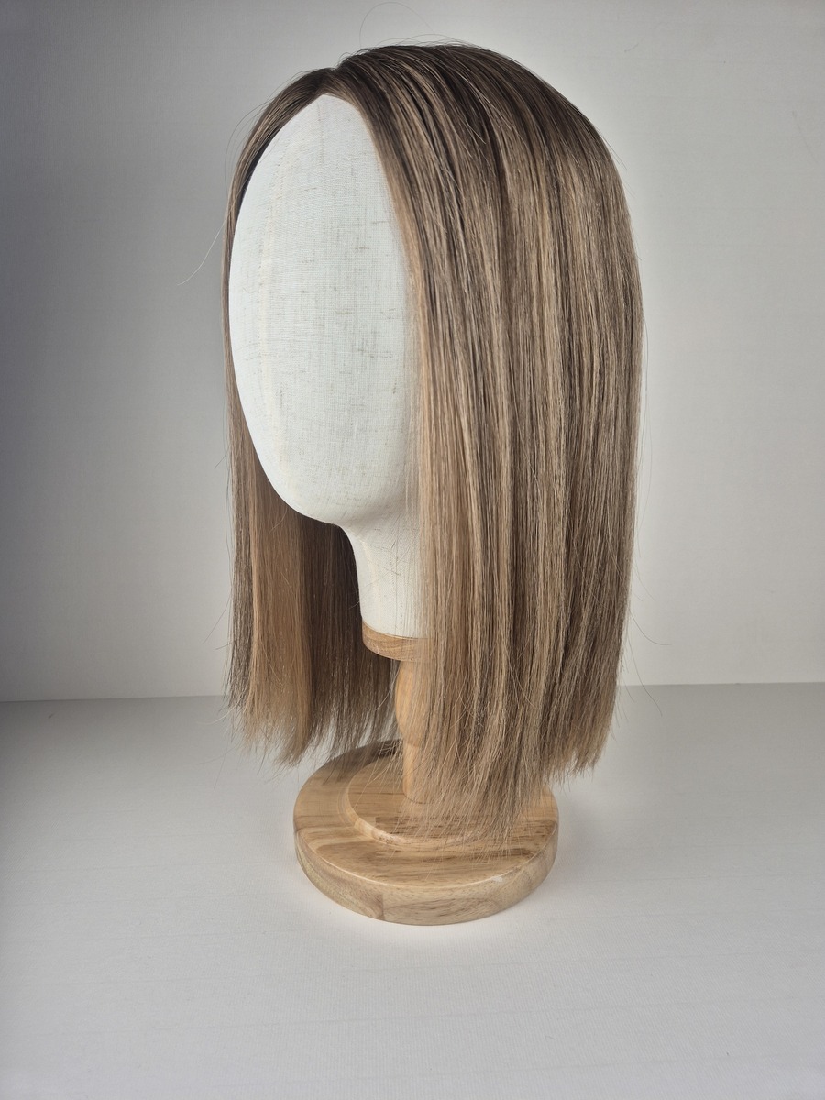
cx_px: 412
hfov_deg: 58.9
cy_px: 550
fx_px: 731
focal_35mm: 23
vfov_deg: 73.9
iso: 25
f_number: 1.8
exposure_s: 1/287
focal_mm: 5.4
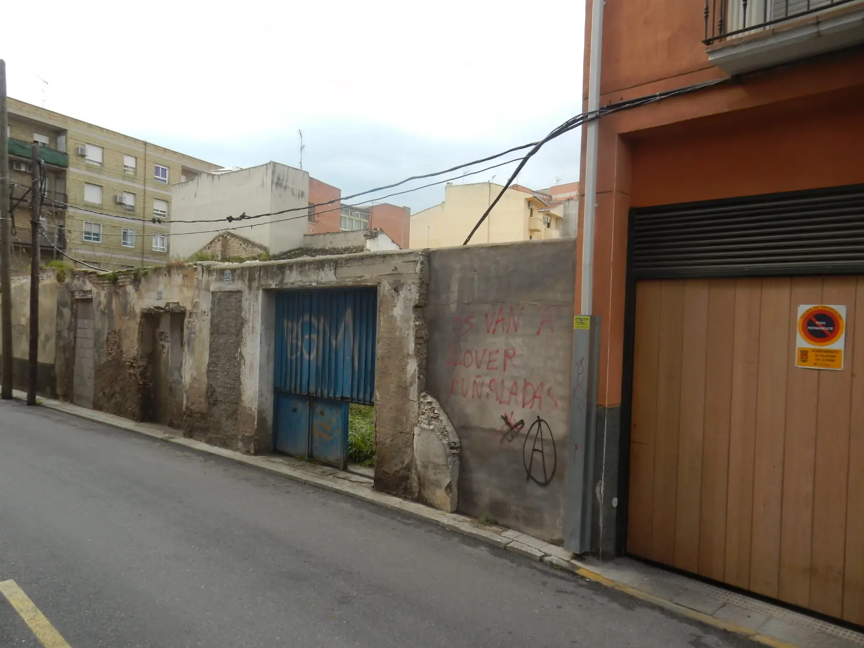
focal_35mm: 25
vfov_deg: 54.9
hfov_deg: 69.4
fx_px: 624
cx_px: 432
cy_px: 324
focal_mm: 4.5
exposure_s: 1/800
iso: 125
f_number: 3.2
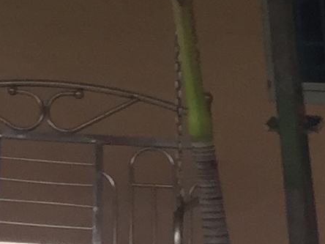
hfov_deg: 8.2
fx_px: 2000
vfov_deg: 6.1
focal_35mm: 213
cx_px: -564
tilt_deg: +15.7
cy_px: -622
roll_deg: -1.1
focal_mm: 4.15
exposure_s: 1/50
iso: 40
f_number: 2.2
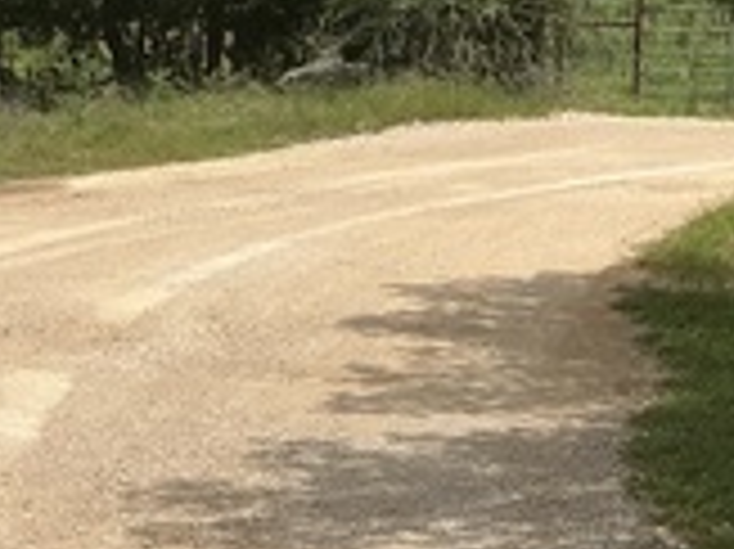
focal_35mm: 114
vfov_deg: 12.9
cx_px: 306
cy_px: 464
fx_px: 2415
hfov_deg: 17.3
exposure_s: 1/3788
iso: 25
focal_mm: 3
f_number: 1.8
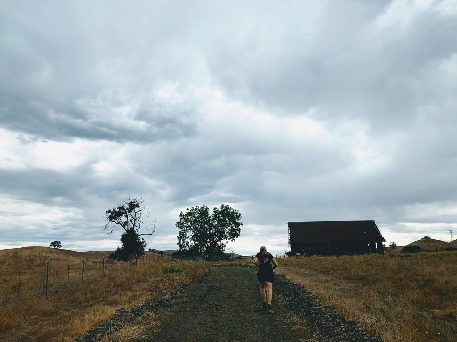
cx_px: 228
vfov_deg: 53.1
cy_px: 171
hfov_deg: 67.3
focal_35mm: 26
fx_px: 343
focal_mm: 4.25
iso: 25
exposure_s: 1/564
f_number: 1.8
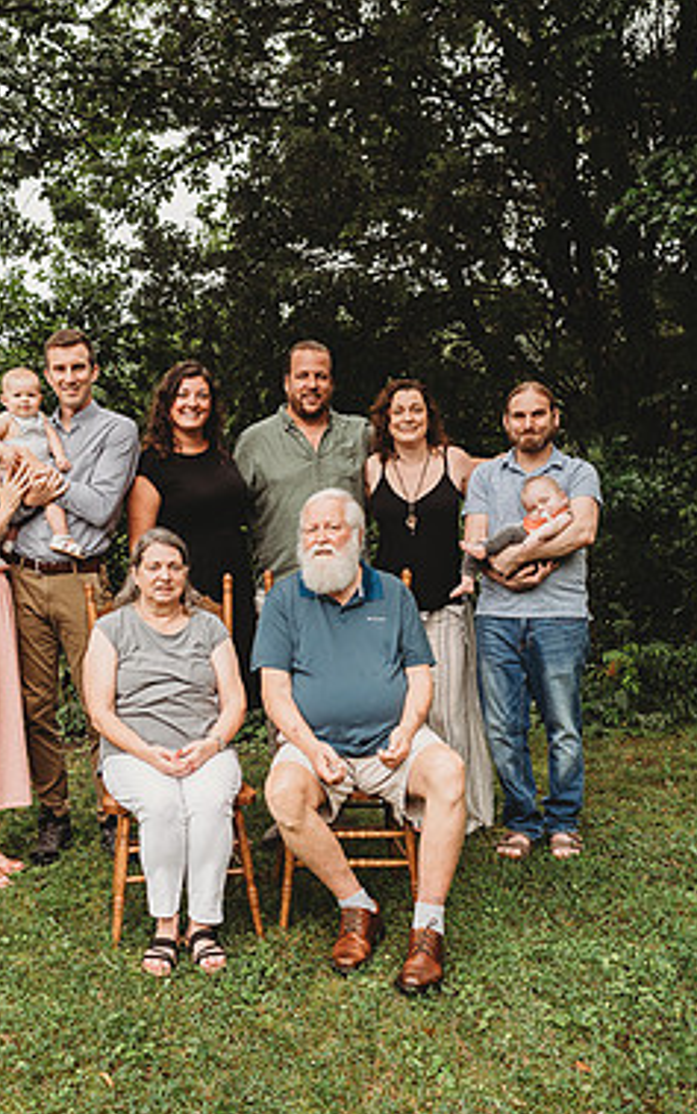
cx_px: 211
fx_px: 1215
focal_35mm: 40
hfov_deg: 31.6
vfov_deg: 49.3
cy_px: 564
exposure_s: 1/160
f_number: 3.5
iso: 400
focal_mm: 24
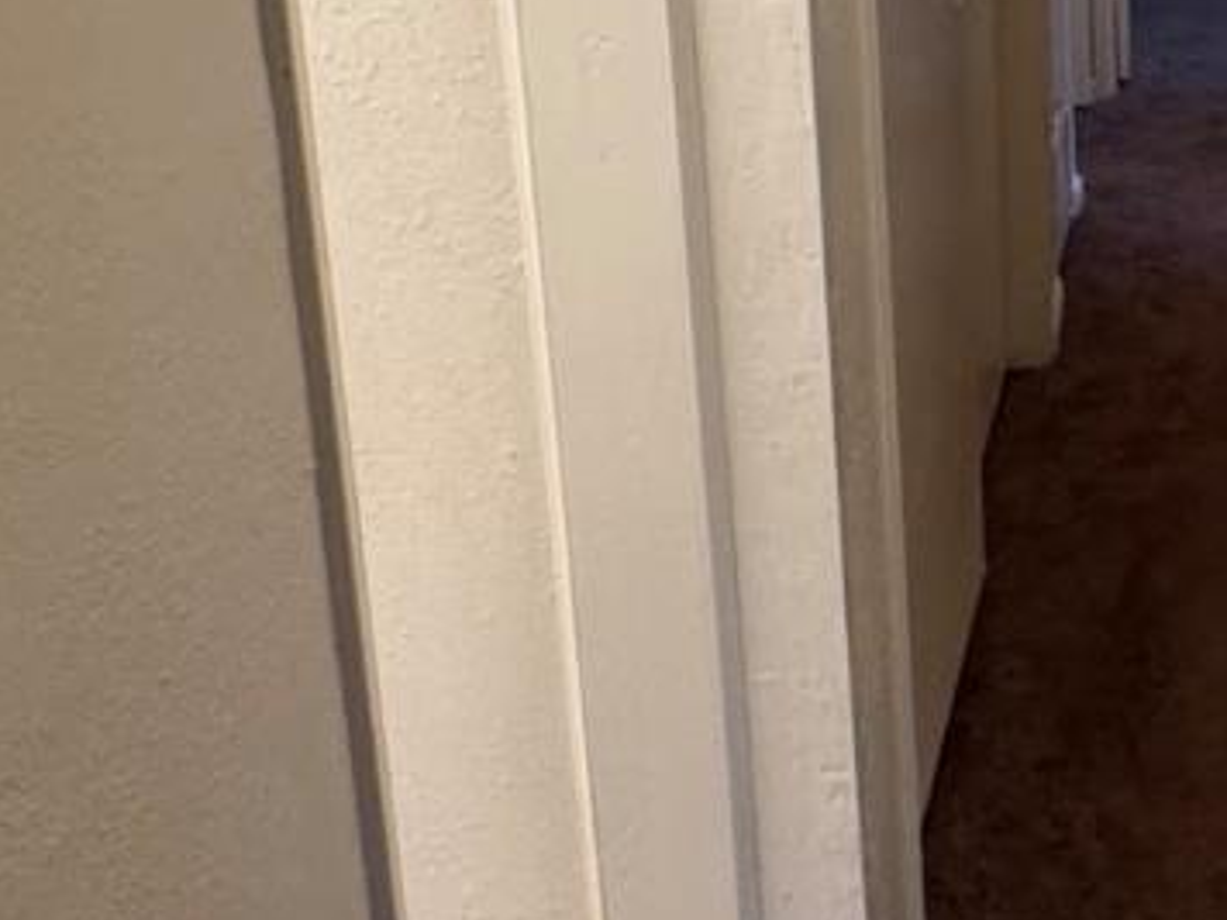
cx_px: 1227
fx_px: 2091
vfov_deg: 24.1
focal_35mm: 59
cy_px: 91
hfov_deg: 30.4
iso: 500
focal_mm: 2.22
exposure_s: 1/60
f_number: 2.2
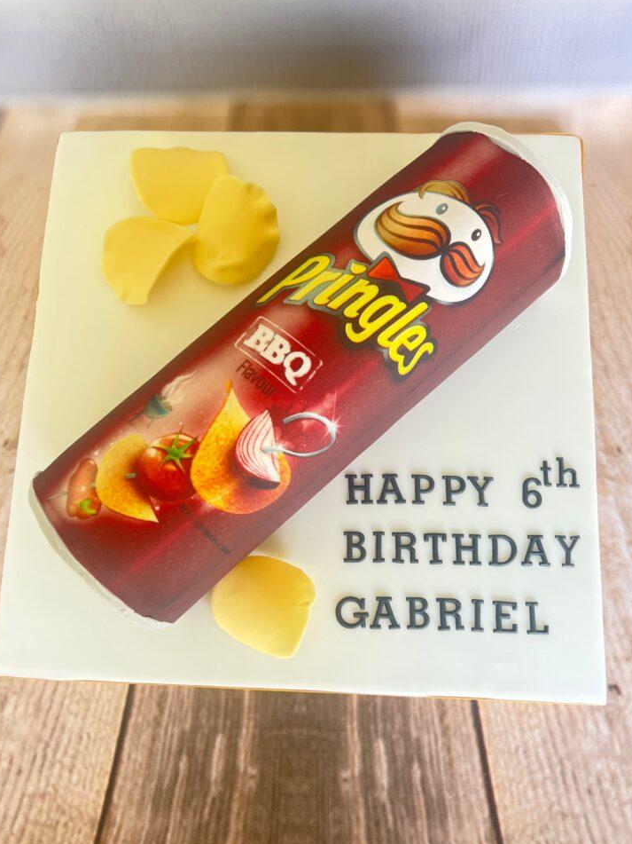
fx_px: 682
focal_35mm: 28
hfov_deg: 49.7
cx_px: 314
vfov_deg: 63.4
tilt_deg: -77.7
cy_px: 407
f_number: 1.5
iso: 125
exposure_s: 1/106
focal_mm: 5.7
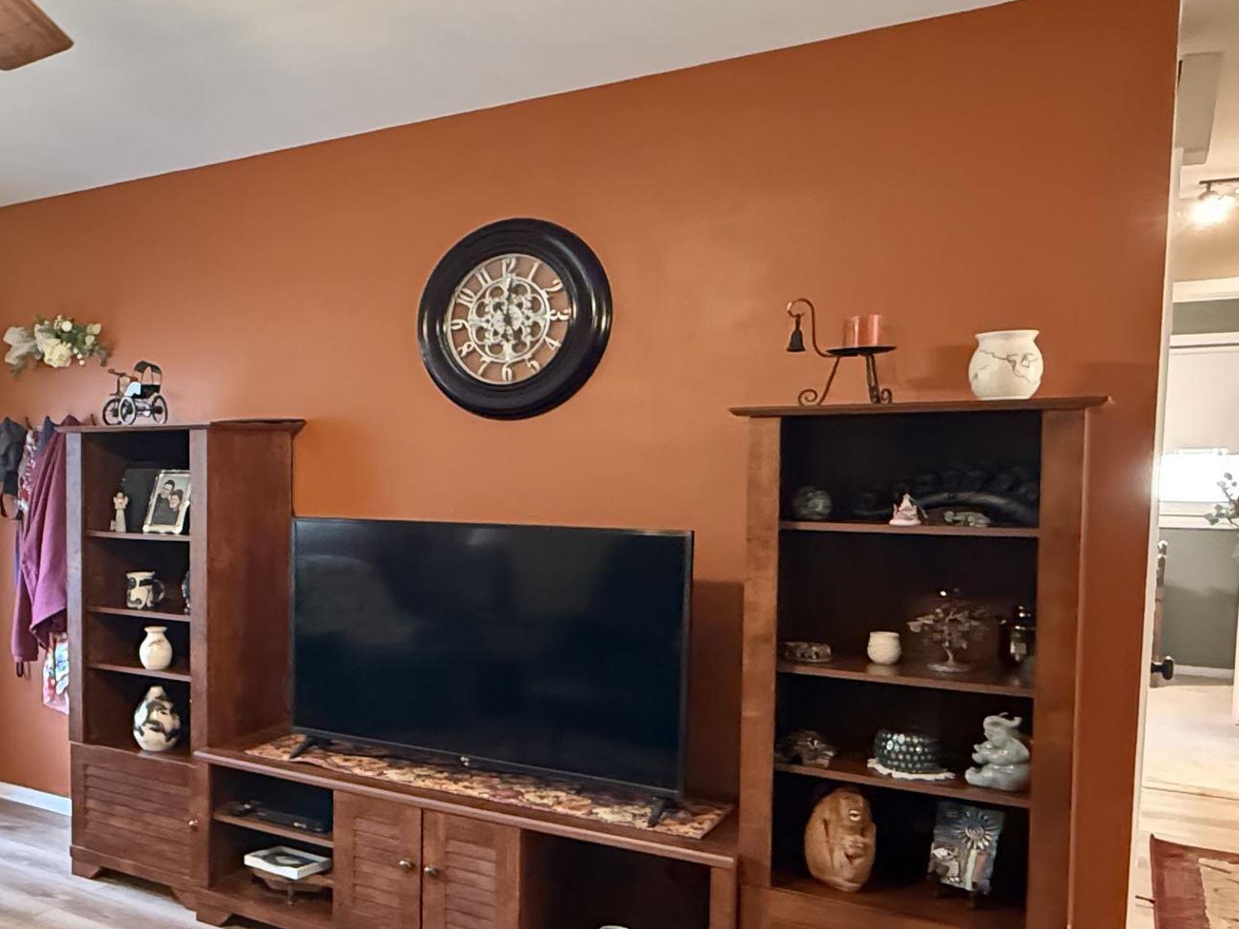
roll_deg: +0.0
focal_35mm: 33
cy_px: 542
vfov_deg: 42.8
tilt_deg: -3.9
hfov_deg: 50.3
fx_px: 1181
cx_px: 169
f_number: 2.2
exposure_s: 1/30
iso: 1600
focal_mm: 2.22
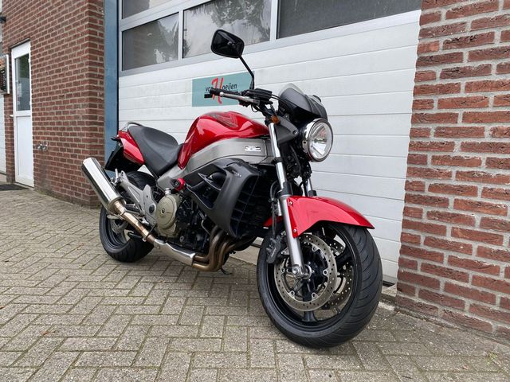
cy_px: 191
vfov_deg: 53.1
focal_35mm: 26
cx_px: 255
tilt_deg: -7.3
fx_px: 383
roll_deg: -2.8
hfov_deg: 67.3
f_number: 1.8
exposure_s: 1/757
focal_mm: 4.25
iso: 32
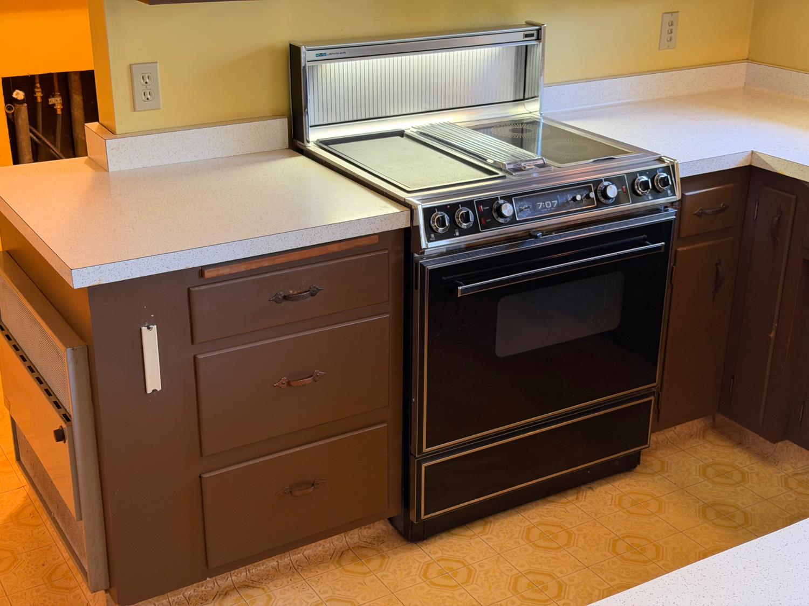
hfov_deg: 39.7
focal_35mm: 48
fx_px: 1122
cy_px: 303
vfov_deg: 30.3
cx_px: 404
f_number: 1.78
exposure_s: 1/60
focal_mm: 6.76
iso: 200
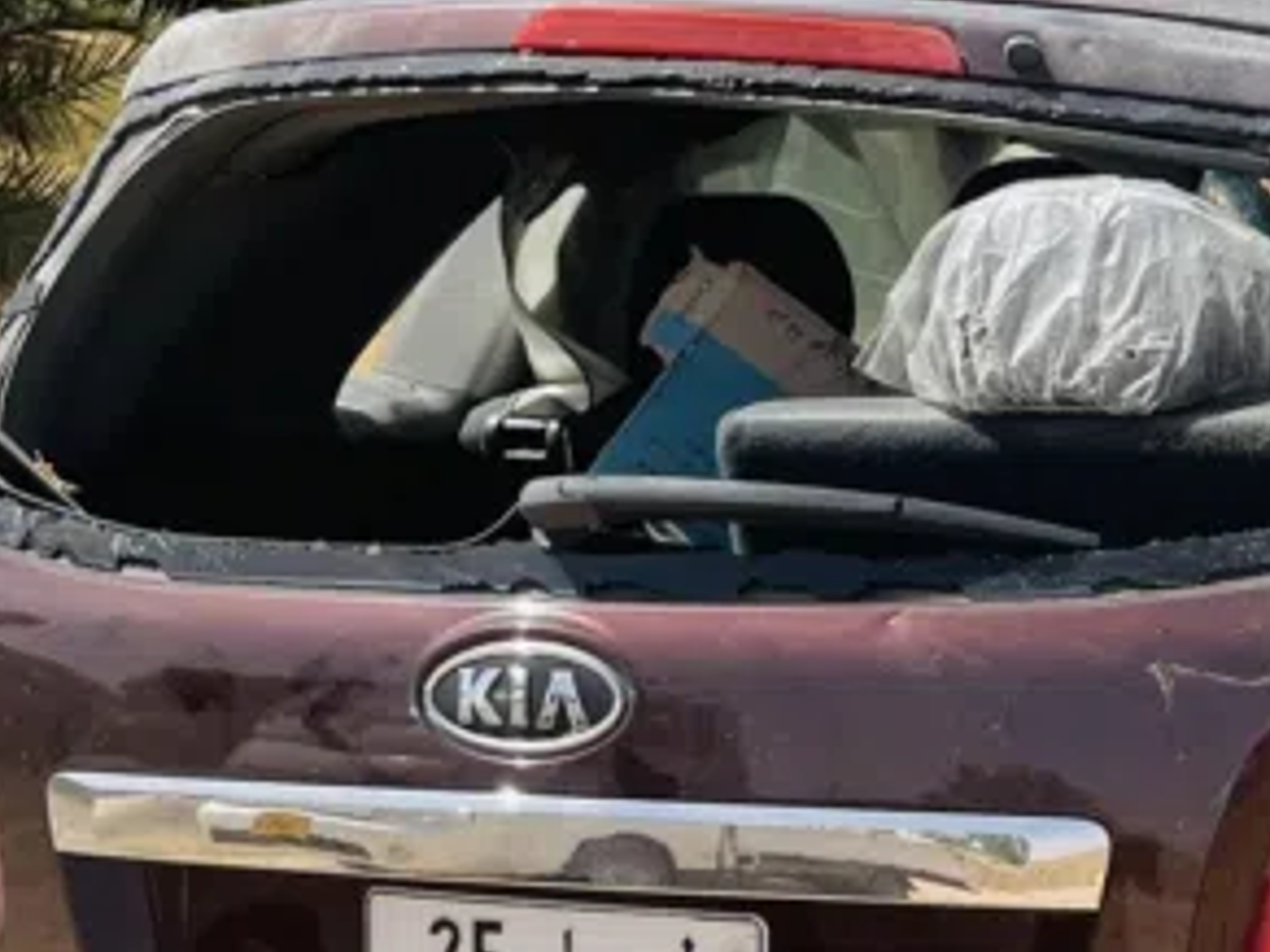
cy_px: 555
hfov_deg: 33.2
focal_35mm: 55
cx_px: 1139
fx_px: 2017
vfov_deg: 26.5
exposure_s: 1/3344
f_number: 1.6
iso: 32
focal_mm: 5.1
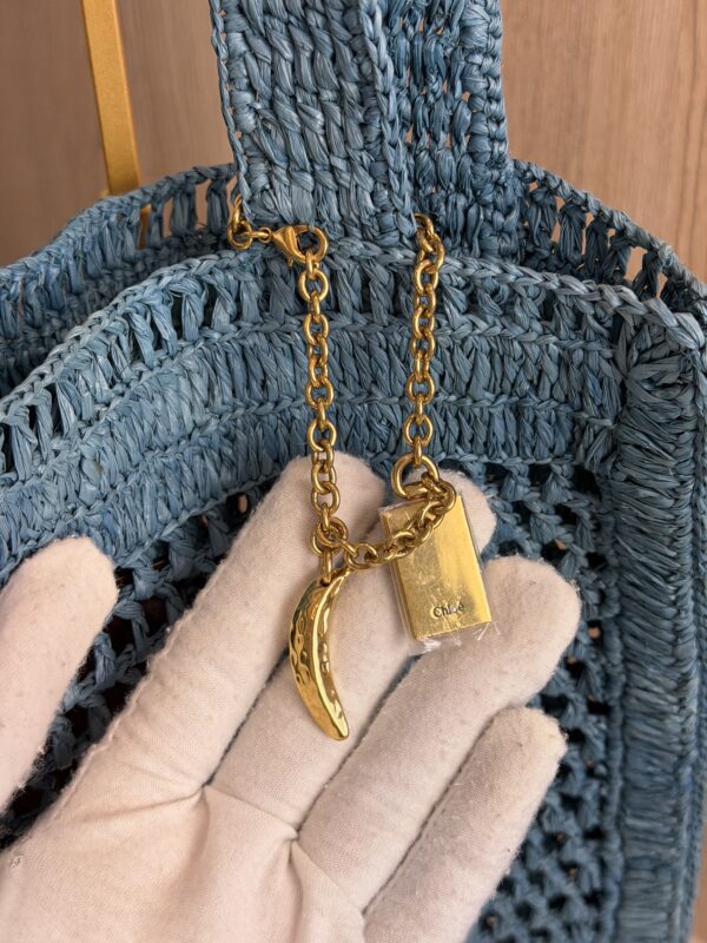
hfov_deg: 30.3
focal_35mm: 48
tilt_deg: -29.3
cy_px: 472
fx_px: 1307
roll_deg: +1.0
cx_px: 354
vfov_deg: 39.7
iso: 80
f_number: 1.78
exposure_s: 1/141
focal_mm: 6.76
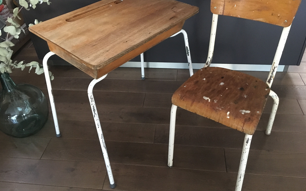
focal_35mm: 31
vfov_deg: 40.6
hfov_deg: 61.2
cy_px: 86
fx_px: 259
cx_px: 153
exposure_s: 1/17
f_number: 2.2
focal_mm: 4.15
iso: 320
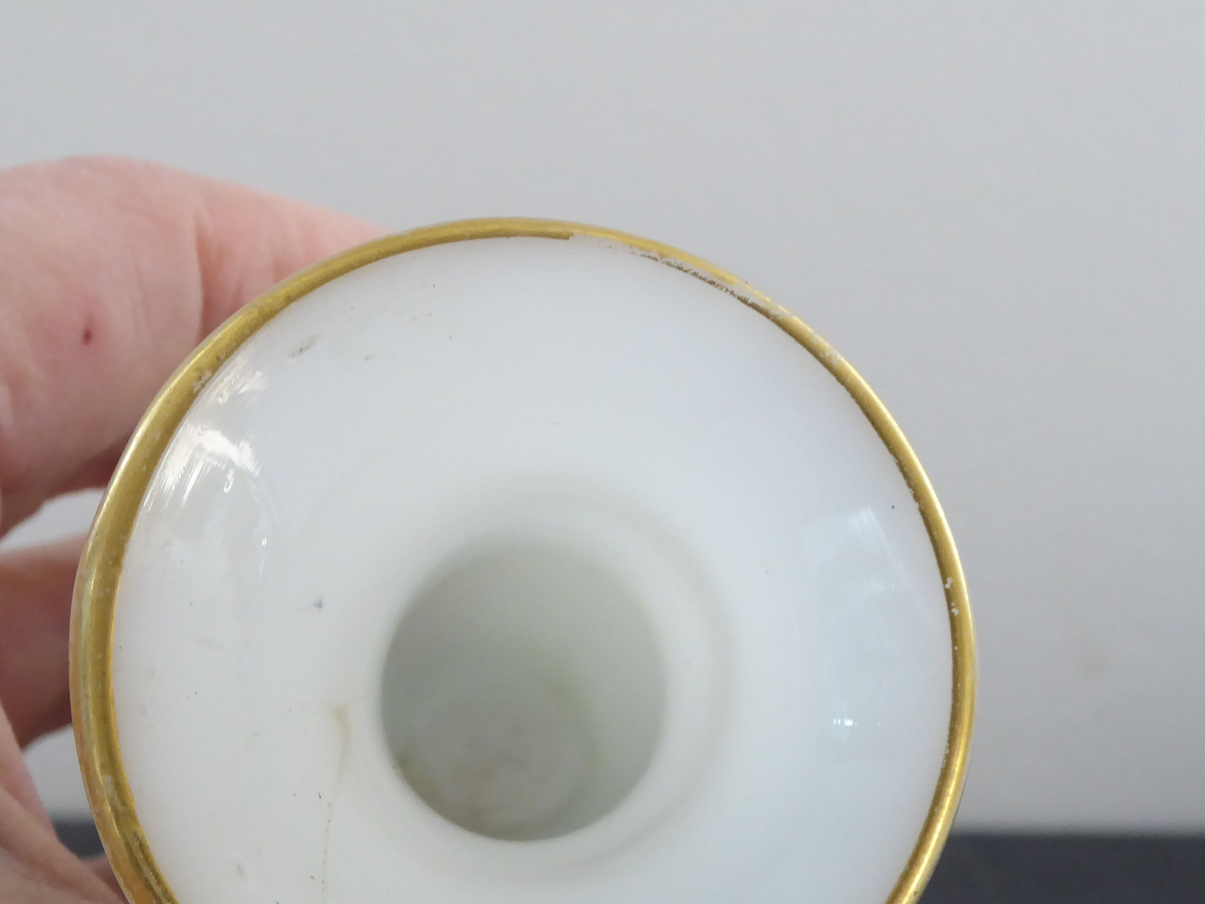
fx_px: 2297
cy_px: 591
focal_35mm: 66
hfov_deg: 29.4
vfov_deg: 22.2
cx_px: 516
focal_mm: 8.4
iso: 400
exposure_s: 1/50
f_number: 4
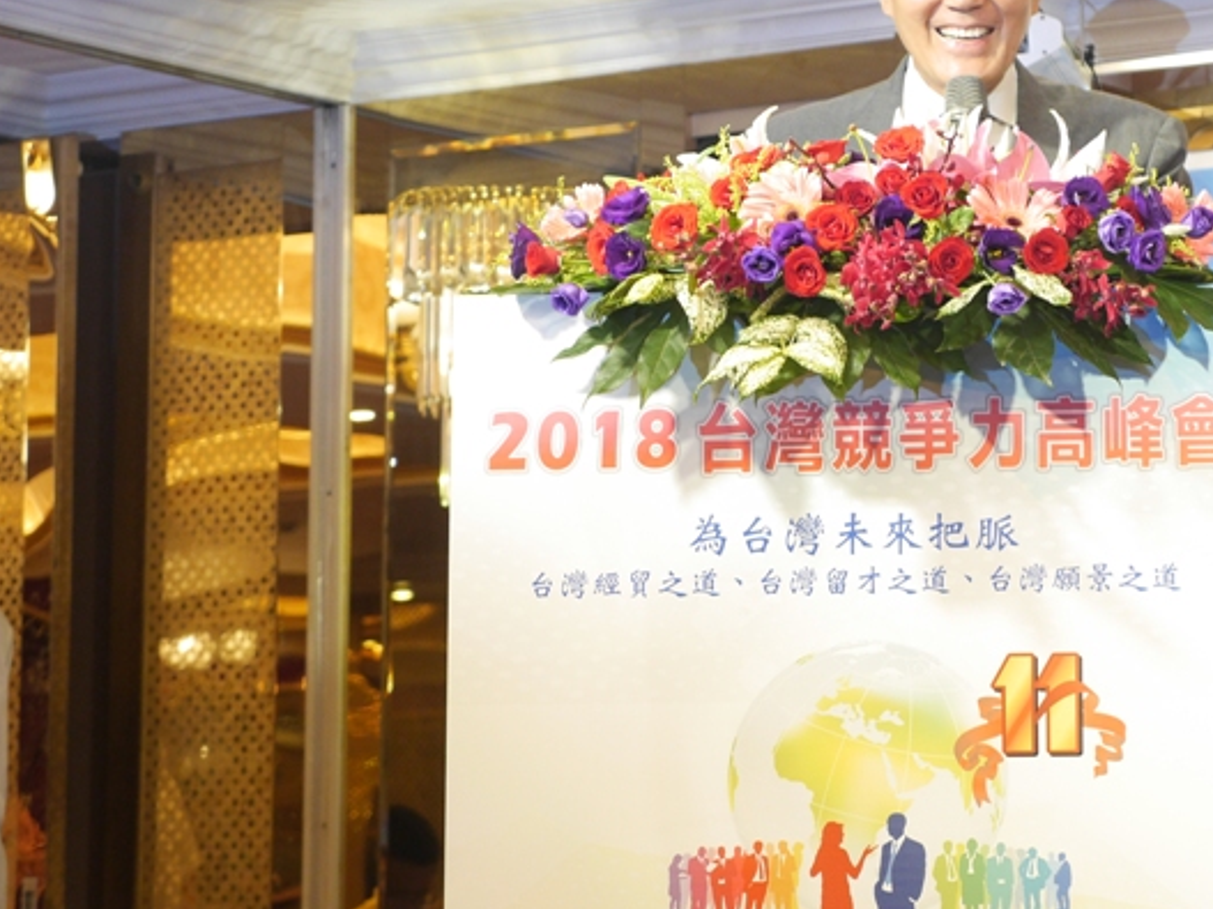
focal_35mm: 136
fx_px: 4765
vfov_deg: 10.9
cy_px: 255
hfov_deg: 14.4
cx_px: 1006
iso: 640
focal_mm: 35
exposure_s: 1/80
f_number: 2.8
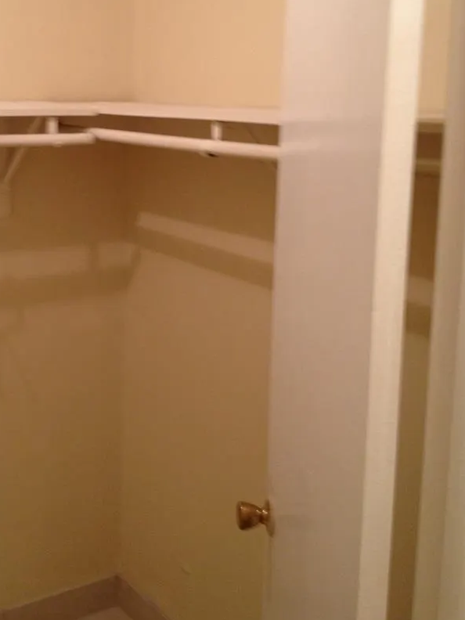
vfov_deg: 35.9
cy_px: 217
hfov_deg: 27.2
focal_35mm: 53
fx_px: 949
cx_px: 121
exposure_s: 1/20
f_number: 2.4
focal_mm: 4.28
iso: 100
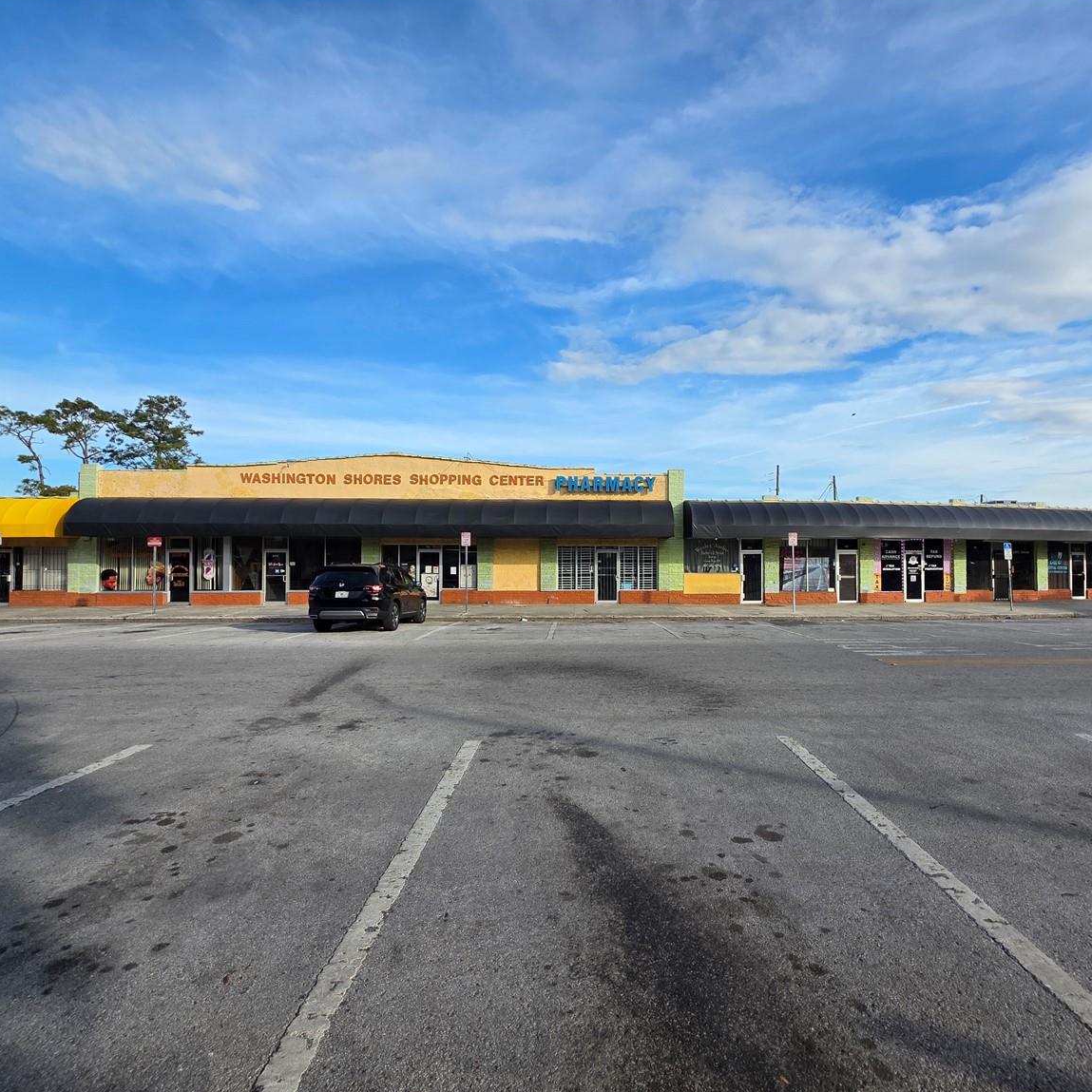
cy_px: 562
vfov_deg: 87.4
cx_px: 606
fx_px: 571
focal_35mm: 16
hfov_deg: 87.1
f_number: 1.9
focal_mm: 2.2
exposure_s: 1/1619
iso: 40
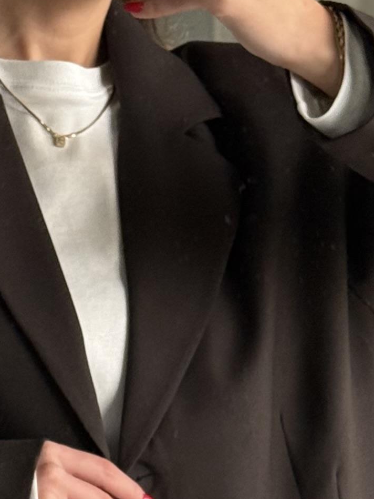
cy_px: 278
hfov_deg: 7.3
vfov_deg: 9.7
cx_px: 43
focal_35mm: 204
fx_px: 2938
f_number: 1.78
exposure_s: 1/40
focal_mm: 6.76
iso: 320
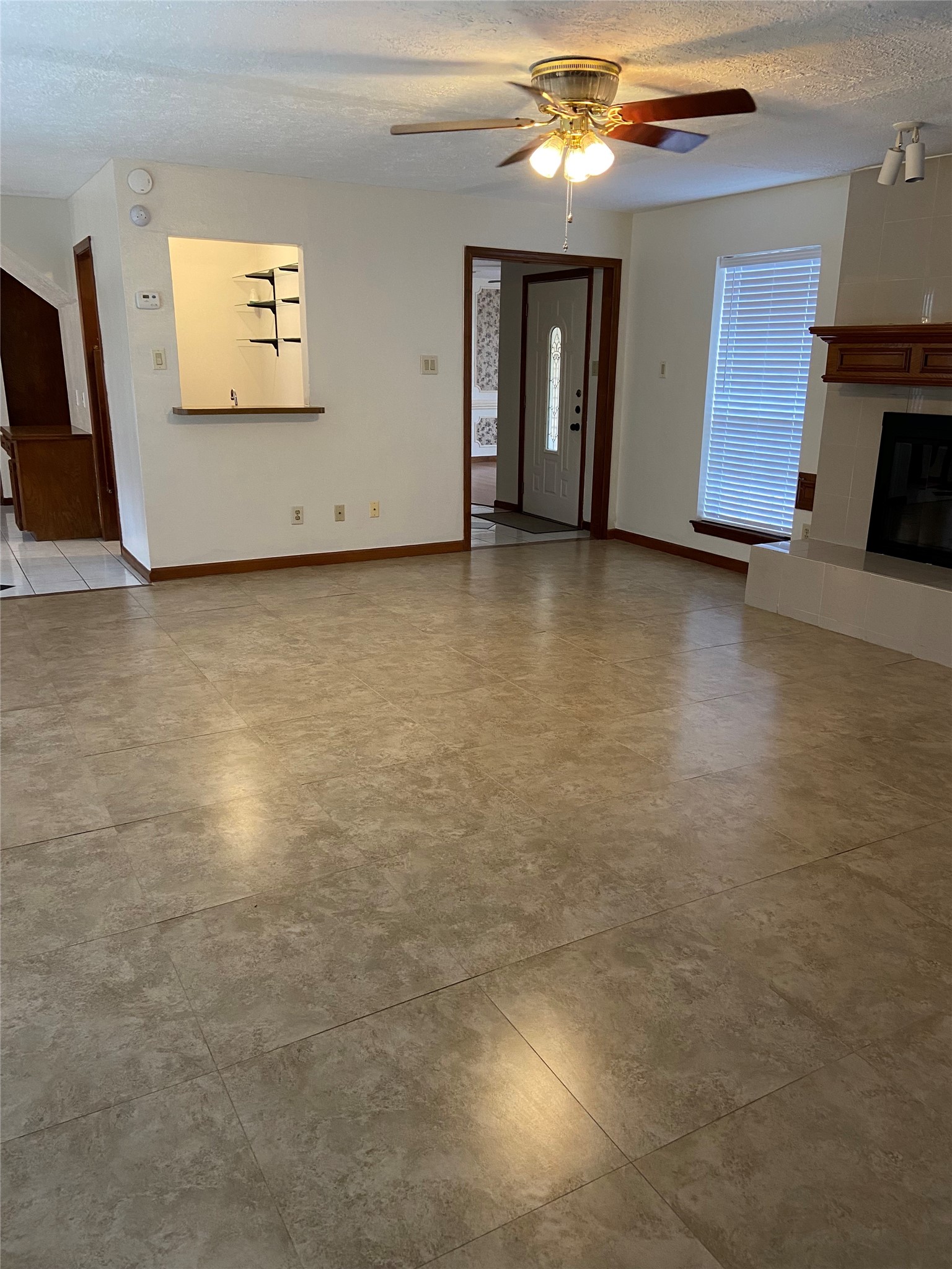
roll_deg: -0.2
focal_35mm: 26
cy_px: 634
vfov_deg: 67.3
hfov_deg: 53.1
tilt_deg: -14.3
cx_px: 476
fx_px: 953
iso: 125
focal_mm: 4.25
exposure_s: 1/60
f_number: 1.8
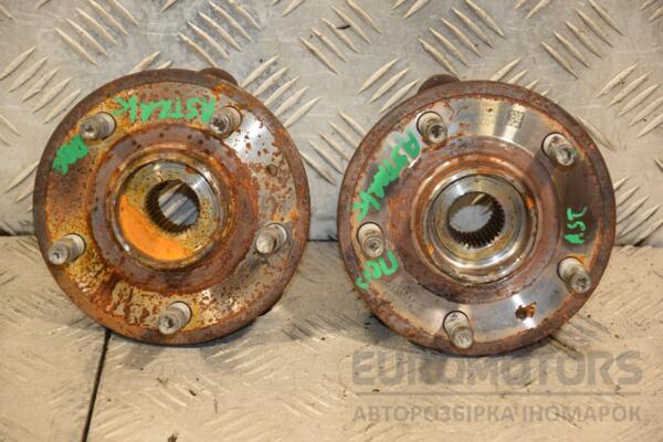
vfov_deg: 9.3
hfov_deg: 14.0
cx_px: 332
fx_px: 2707
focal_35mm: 147
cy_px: 221
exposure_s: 1/100
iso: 800
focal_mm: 98
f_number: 5.6
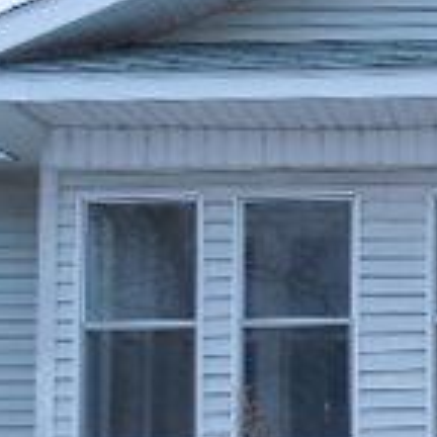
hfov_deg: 15.0
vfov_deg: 16.9
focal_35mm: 102
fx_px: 1457
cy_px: 355
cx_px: 762
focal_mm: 4.6
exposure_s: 1/50
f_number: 3.5
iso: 125
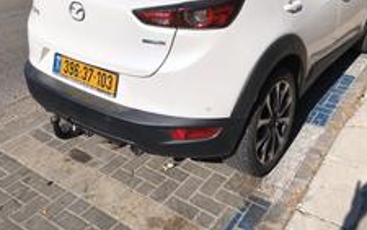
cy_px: 34
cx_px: 196
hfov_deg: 50.3
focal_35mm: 39
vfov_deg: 31.6
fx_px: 390
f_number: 1.7
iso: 50
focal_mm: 5.35
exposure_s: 1/1424
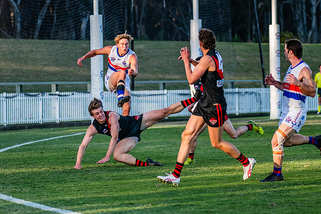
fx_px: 1859
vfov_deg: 6.6
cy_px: 101
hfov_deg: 9.9
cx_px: 125
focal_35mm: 208
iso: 800
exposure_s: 1/1600
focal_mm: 170
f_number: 4.5
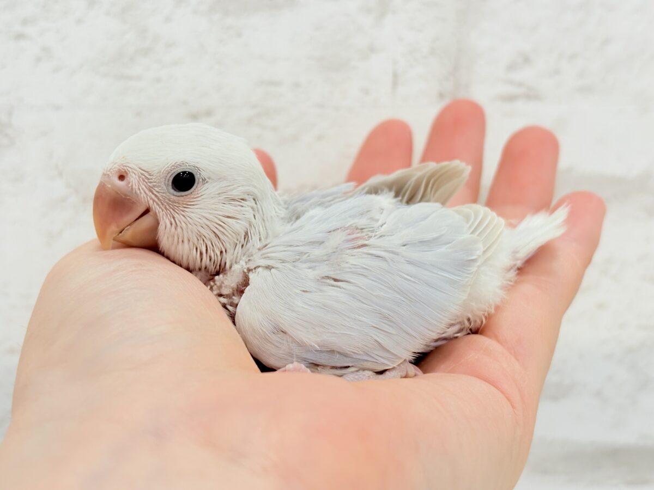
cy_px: 245
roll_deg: +1.2
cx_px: 327
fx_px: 982
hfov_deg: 36.8
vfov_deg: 28.0
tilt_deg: -9.6
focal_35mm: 52
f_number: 1.6
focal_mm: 5.96
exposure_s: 1/100
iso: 64
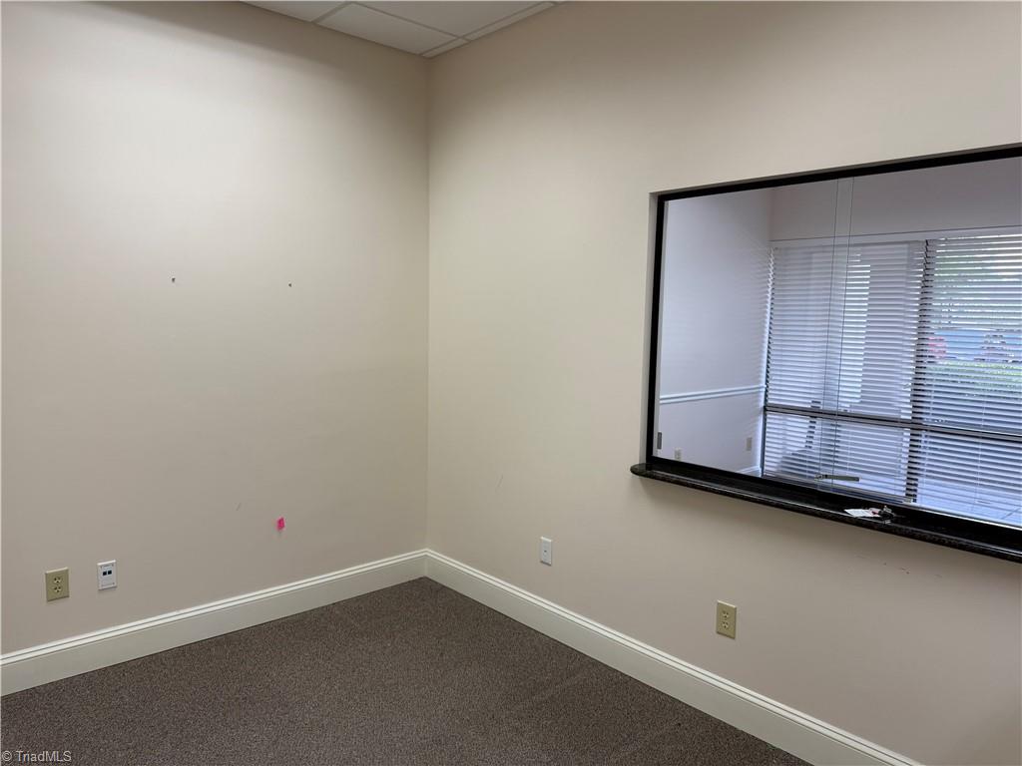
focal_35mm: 24
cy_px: 383
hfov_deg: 71.6
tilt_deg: -5.4
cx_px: 511
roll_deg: -0.8
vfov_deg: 56.8
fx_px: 709
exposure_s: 1/120
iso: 80
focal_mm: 6.76
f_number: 1.78
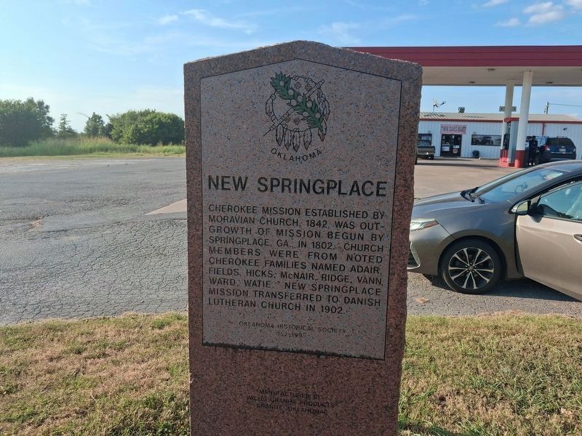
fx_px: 454
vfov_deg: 51.4
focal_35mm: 27
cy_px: 218
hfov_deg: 65.3
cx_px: 291
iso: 25
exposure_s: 1/501
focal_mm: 4
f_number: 1.8
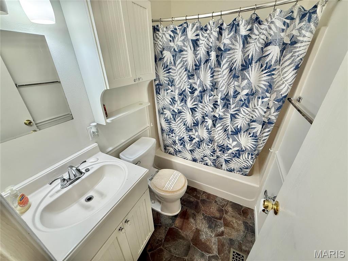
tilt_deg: -26.6
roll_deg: +0.5
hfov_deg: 102.1
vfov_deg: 85.7
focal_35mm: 14
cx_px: 174
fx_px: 141
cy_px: 130
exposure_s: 1/120
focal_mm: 2.22
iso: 160
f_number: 2.2
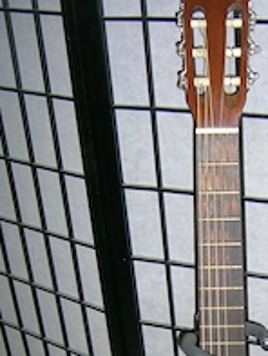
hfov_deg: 20.5
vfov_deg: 25.9
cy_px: 360
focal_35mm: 71
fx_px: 732
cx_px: 221
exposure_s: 1/60.1
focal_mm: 5.4
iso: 73
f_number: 2.8
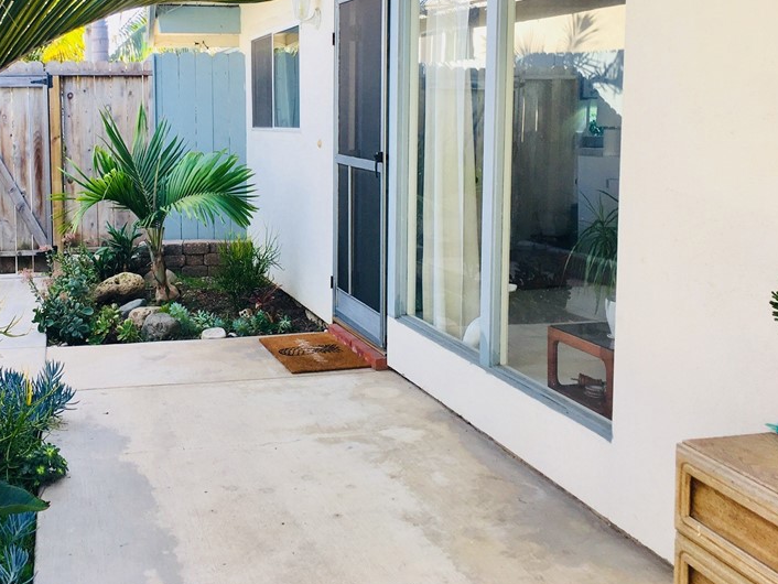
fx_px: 944
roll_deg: -0.5
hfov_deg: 43.8
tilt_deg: -3.4
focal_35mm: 42
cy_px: 193
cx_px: 229
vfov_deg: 34.0
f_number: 2.2
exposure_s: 1/120
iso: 25
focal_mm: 4.15
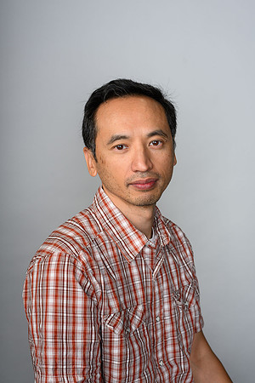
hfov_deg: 27.0
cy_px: 192
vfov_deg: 39.6
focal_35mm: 50
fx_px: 531
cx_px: 128
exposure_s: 1/200
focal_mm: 50
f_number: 6.3
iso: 200
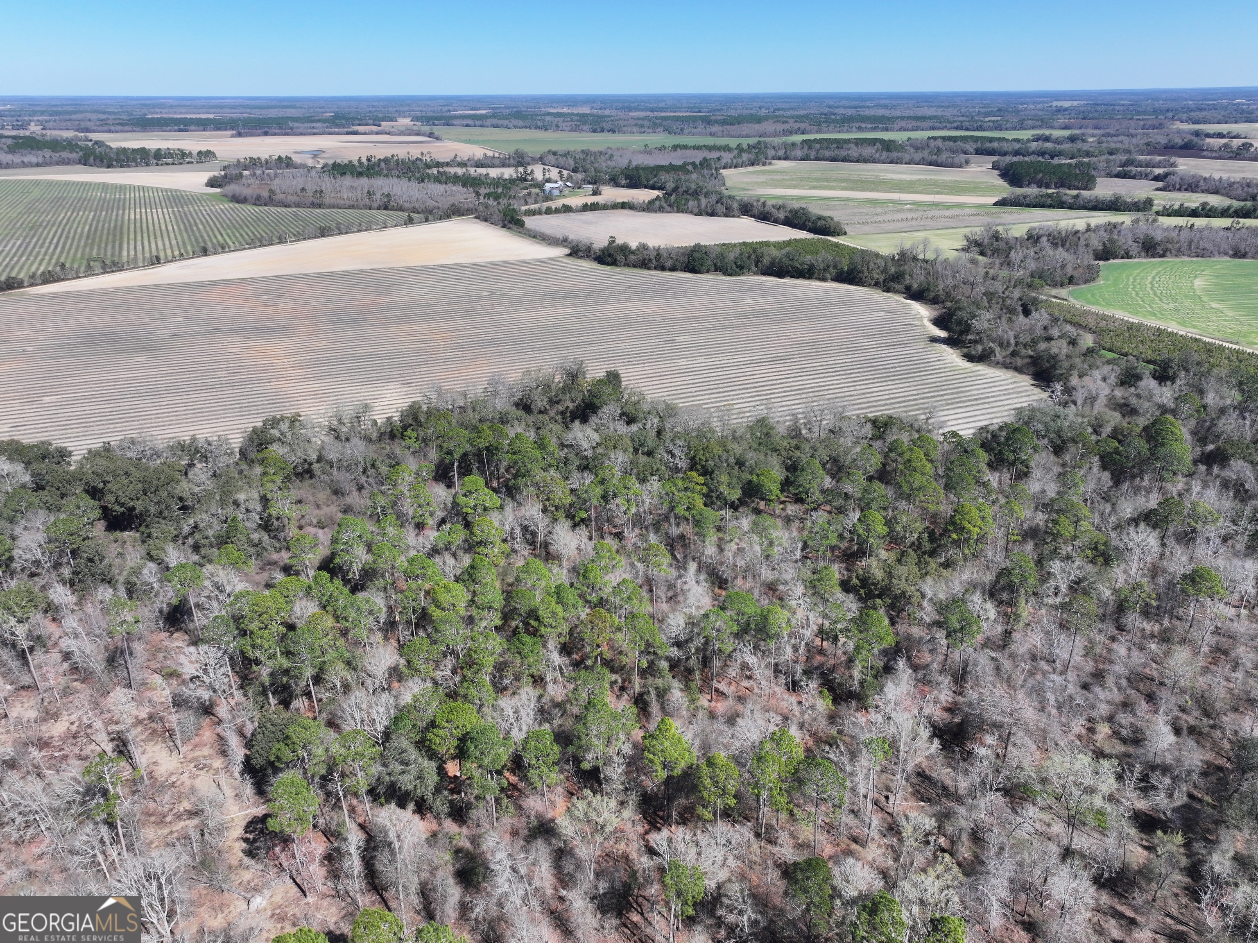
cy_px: 472
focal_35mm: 24
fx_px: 872
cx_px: 629
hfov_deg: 71.6
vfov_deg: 56.8
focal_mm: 12.29
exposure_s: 1/1600
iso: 150
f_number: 2.8
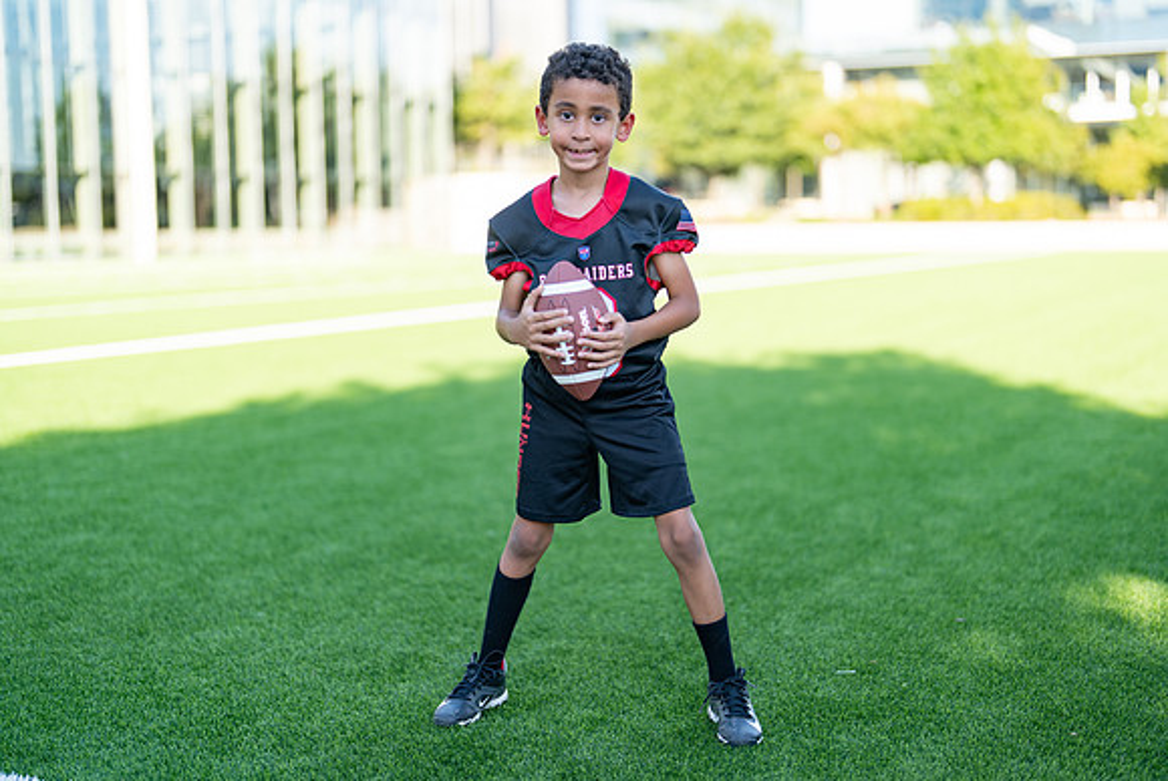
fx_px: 1700
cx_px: 603
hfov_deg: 37.9
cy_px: 407
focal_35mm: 52
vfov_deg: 25.9
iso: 100
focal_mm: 50
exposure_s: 1/1250
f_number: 1.2
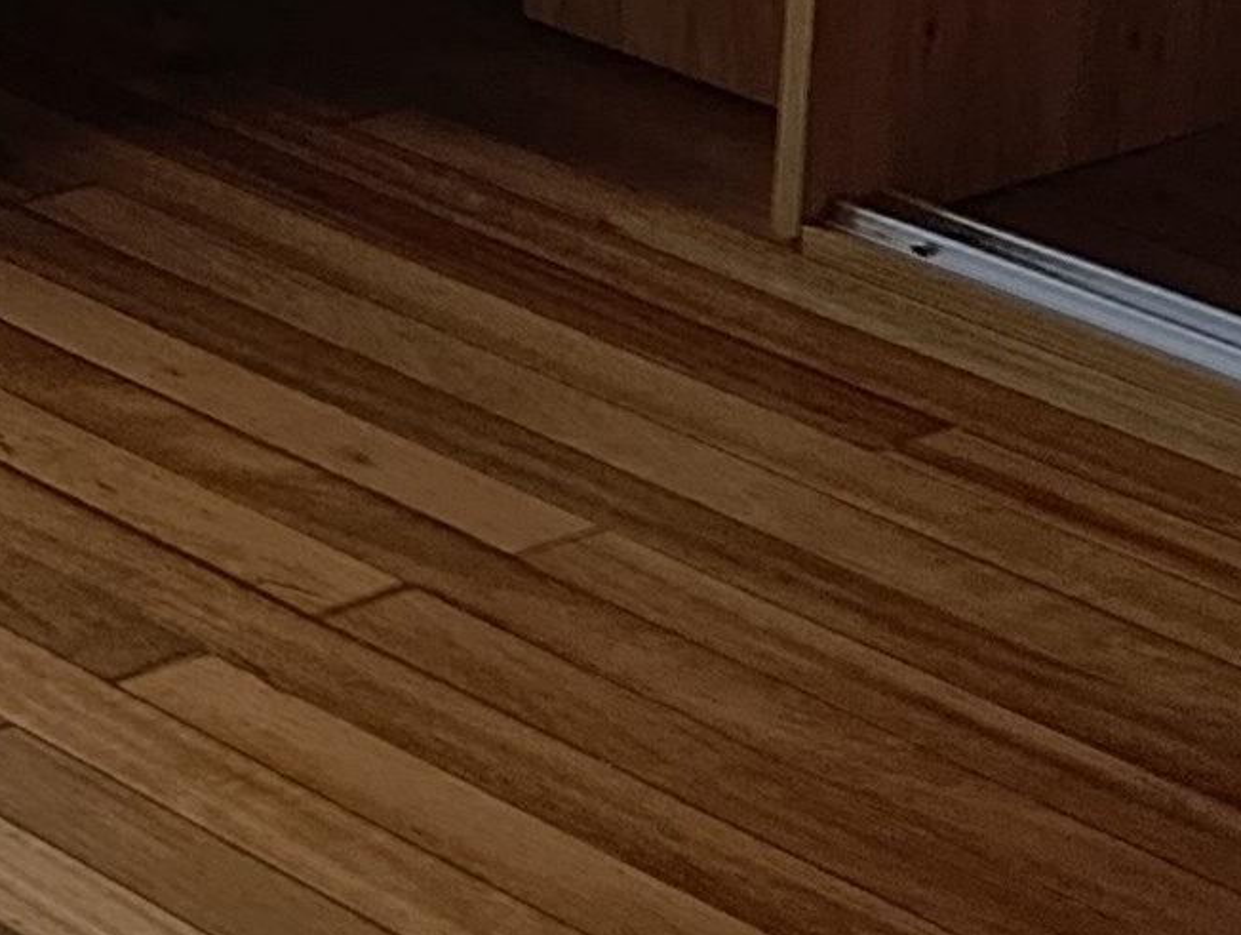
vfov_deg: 9.4
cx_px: -721
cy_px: -1165
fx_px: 5170
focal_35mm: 144
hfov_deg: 12.8
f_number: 1.65
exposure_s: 1/120
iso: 58
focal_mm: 6.11
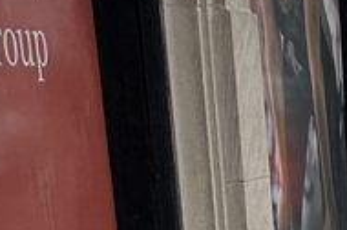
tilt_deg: -25.0
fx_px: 1520
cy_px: 747
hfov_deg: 11.5
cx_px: 736
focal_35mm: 158
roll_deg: -1.0
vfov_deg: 7.4
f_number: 1.78
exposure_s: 1/452
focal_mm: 6.86
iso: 80
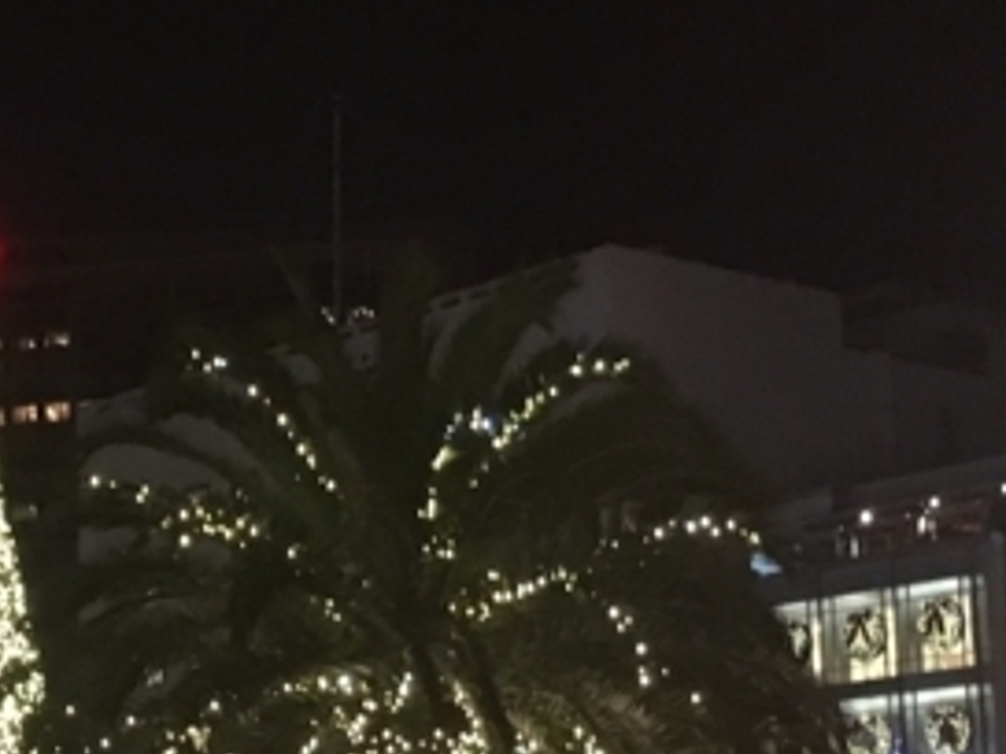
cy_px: 429
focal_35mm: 109
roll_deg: +0.4
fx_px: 3168
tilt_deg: +13.0
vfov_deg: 13.6
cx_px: 170
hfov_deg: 17.9
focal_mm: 4.15
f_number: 2.2
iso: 200
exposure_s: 1/15
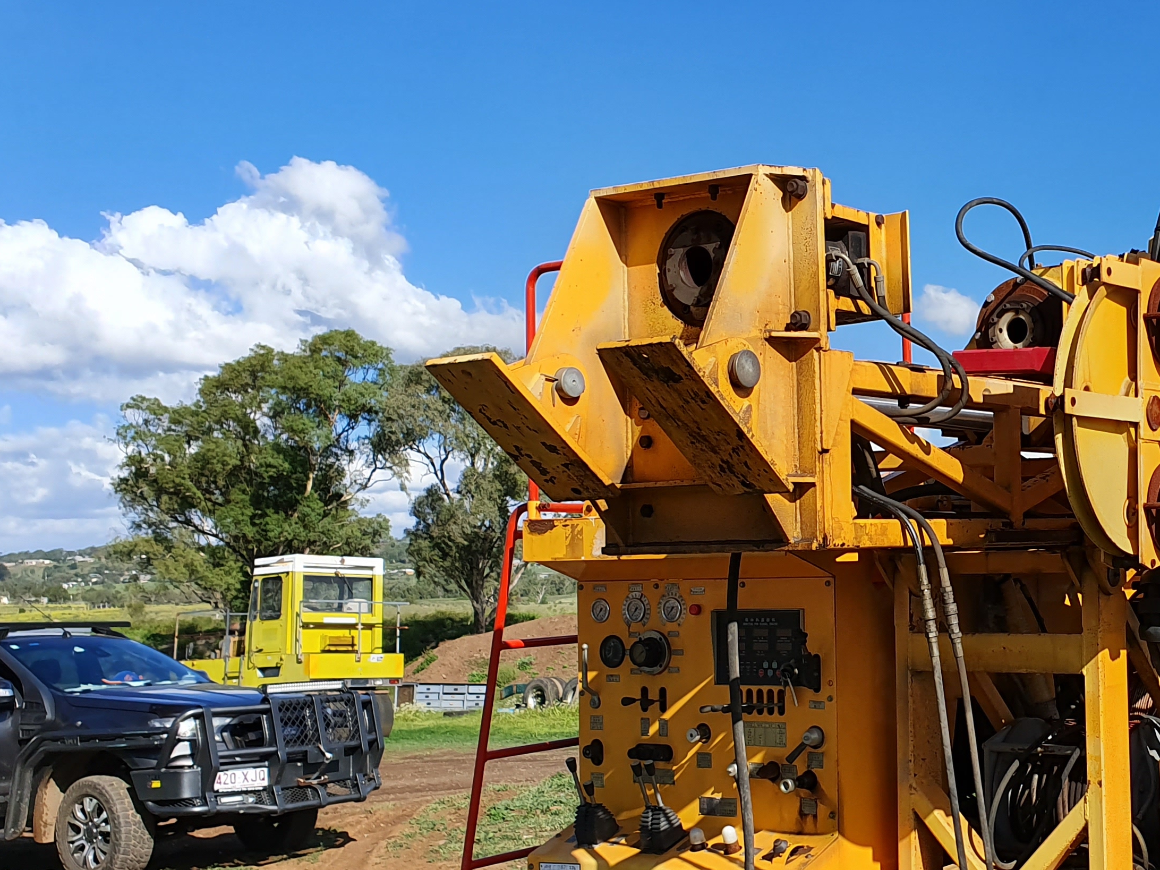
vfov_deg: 30.2
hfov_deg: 37.3
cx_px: 1022
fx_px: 1609
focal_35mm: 48
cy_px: 504
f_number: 2.4
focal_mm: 4.32
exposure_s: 1/1624
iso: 50
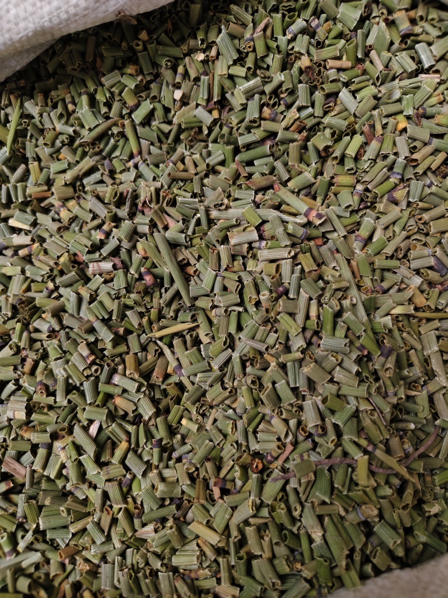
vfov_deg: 73.9
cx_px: 224
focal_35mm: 23
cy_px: 299
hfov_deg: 58.9
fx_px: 397
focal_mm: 5.56
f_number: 1.88
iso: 186
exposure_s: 1/50
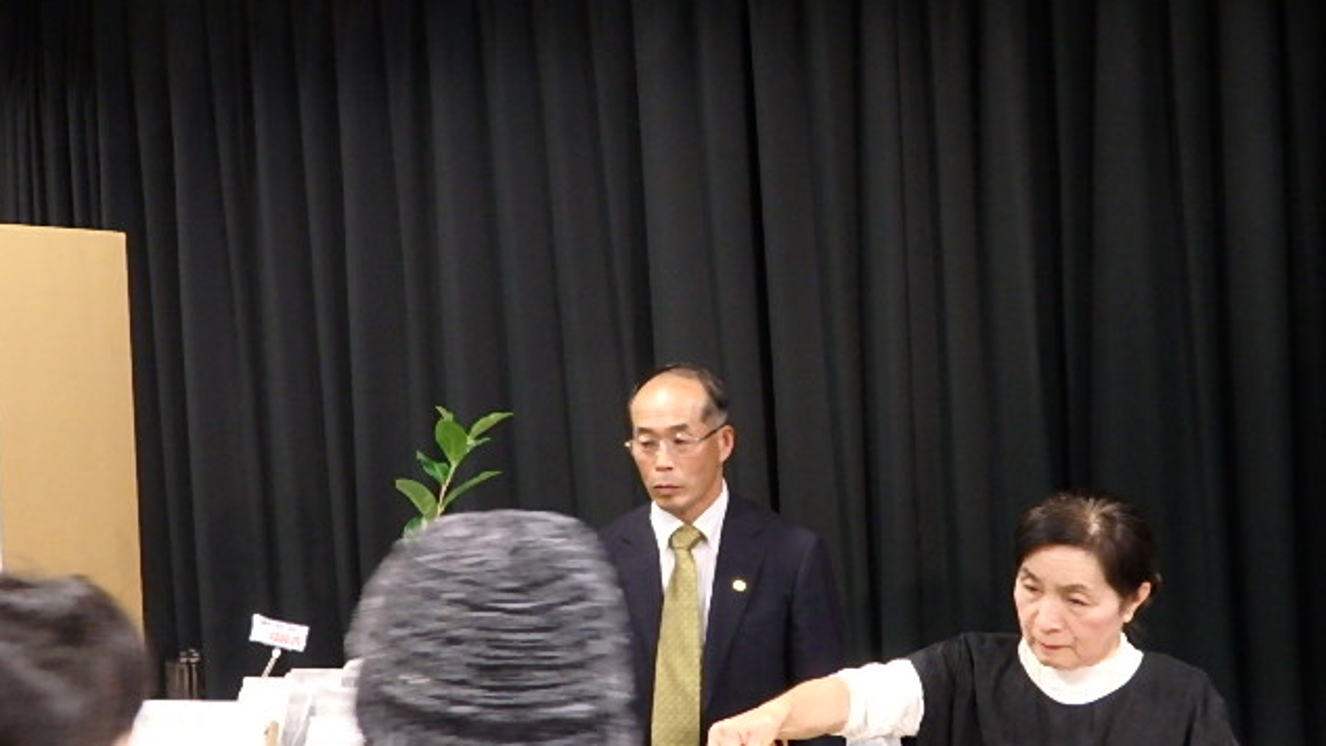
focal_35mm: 54
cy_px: 471
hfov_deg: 38.5
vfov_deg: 22.2
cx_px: 664
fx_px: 1899
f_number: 4
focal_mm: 8.9
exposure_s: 1/15
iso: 800
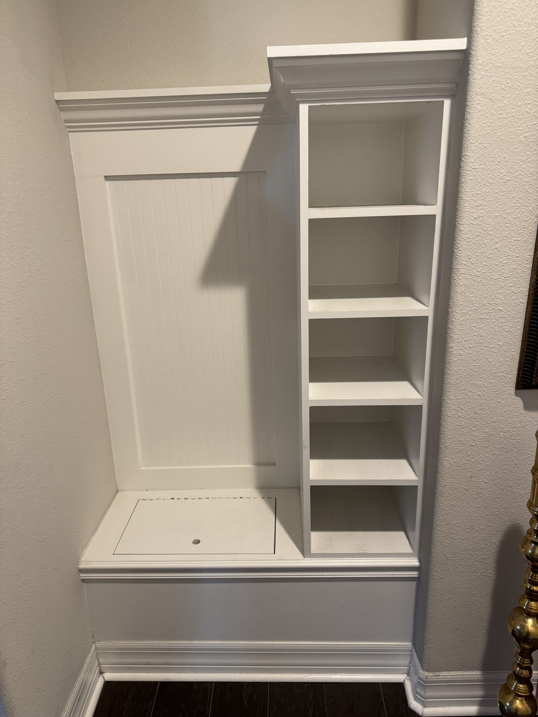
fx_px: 497
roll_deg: +2.3
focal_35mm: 24
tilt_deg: -17.5
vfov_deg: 71.6
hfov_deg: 56.8
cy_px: 358
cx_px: 269
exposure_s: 1/60
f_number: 1.78
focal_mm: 6.76
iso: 320
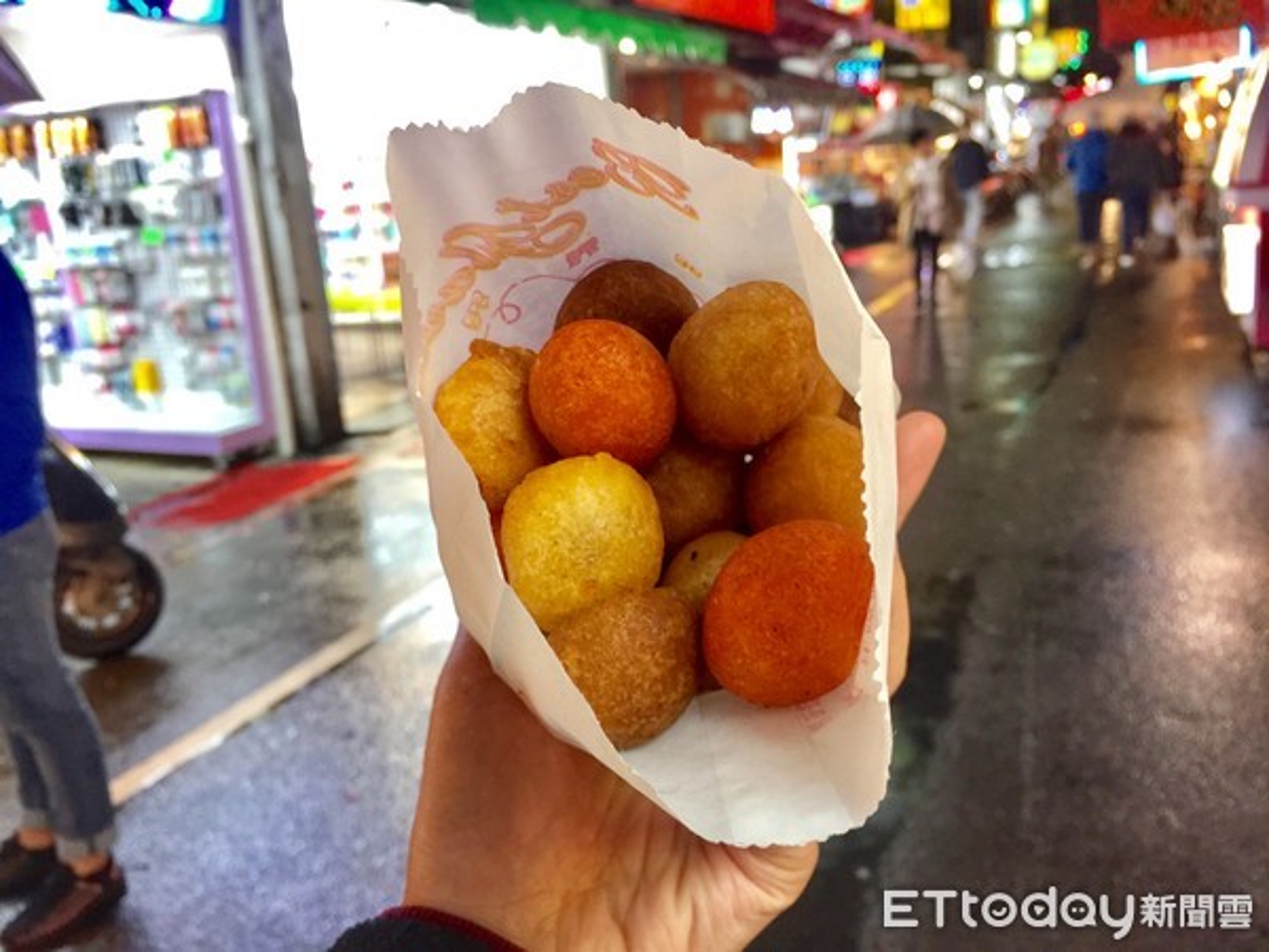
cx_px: 634
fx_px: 1063
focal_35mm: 29
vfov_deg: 48.2
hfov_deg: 61.7
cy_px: 476
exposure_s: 1/30
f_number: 2.2
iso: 125
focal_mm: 4.15
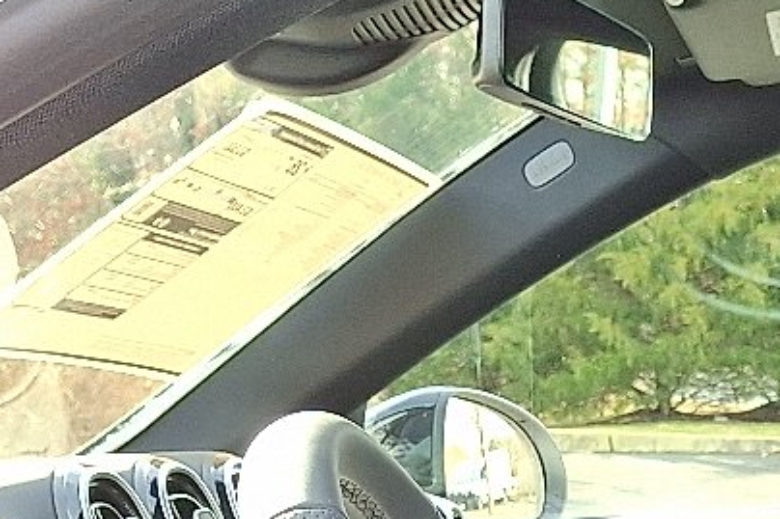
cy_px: 1050
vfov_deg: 11.8
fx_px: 2231
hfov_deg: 18.6
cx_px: 985
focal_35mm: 103
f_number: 1.8
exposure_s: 1/120
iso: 28
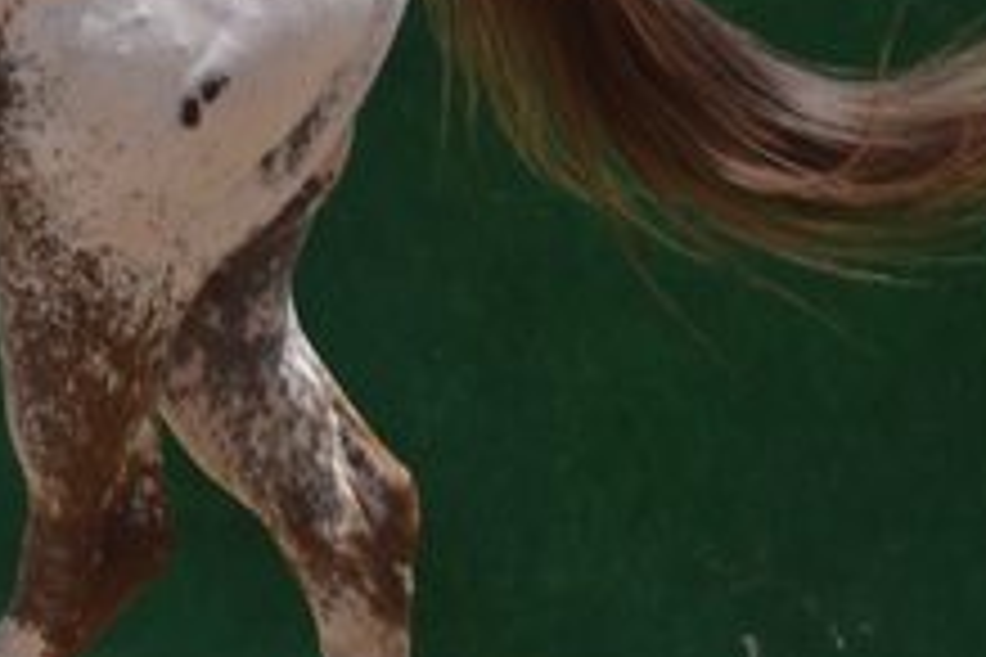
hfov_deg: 2.2
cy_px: -94
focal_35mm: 953
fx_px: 26101
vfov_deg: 1.4
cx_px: -378
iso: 200
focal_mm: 155
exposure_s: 1/640
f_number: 5.6
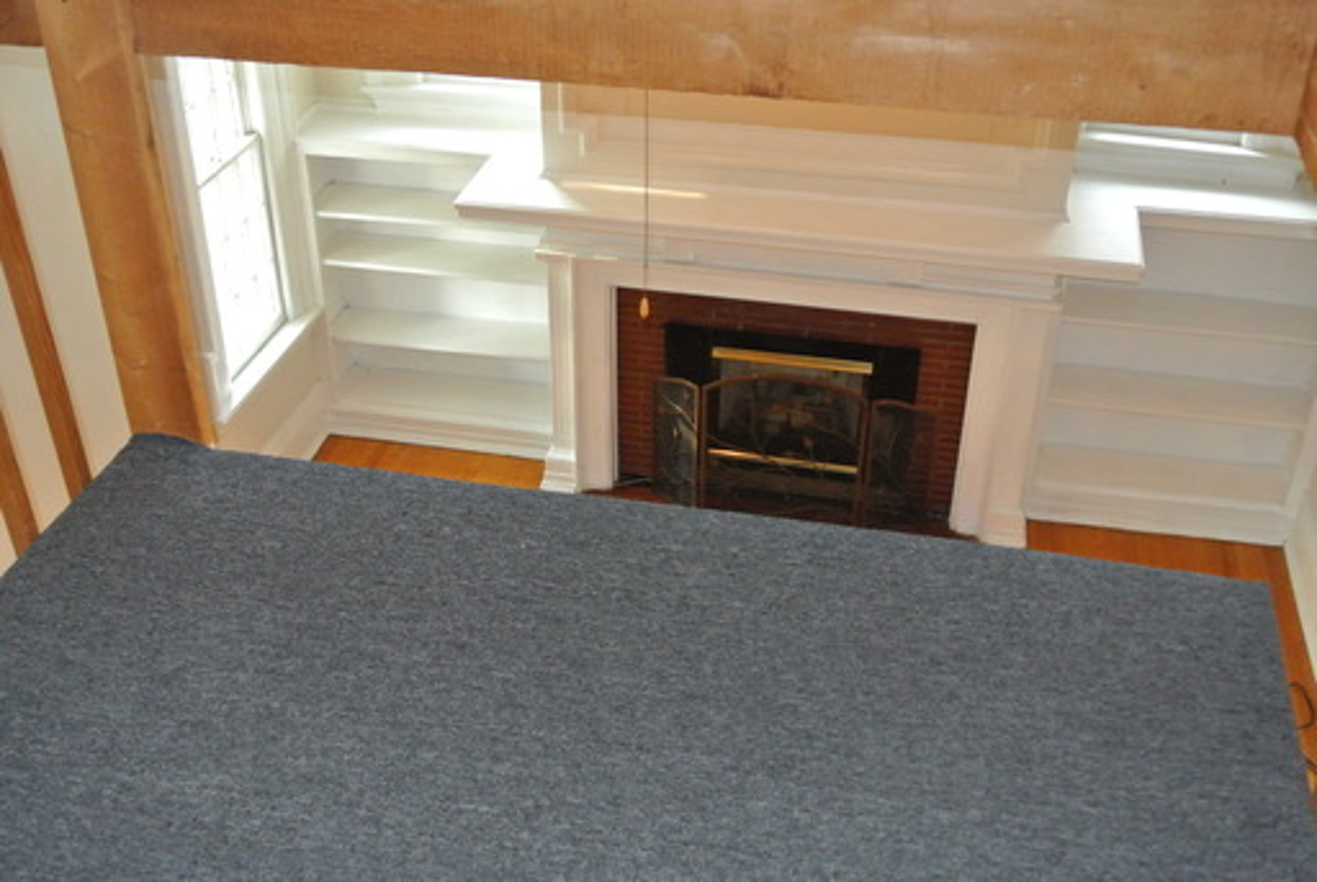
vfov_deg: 33.5
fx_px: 1465
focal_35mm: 40
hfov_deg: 48.4
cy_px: 441
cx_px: 658
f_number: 4.2
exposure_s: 1/60
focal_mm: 15.1
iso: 1600
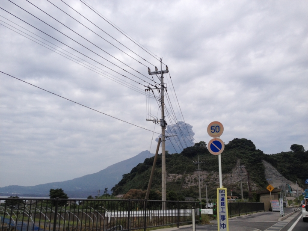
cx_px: 154
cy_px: 116
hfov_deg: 52.6
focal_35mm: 35
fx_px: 311
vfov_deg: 40.7
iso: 50
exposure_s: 1/3460
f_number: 2.4
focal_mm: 4.28
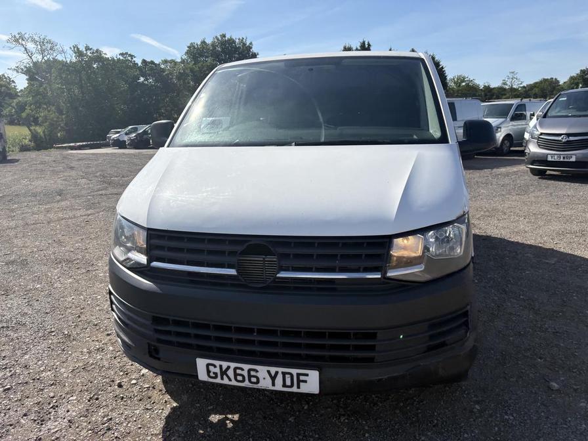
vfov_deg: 53.1
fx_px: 442
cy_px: 220
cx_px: 294
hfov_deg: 67.3
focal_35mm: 26
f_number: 1.6
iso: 50
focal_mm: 5.96
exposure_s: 1/4329
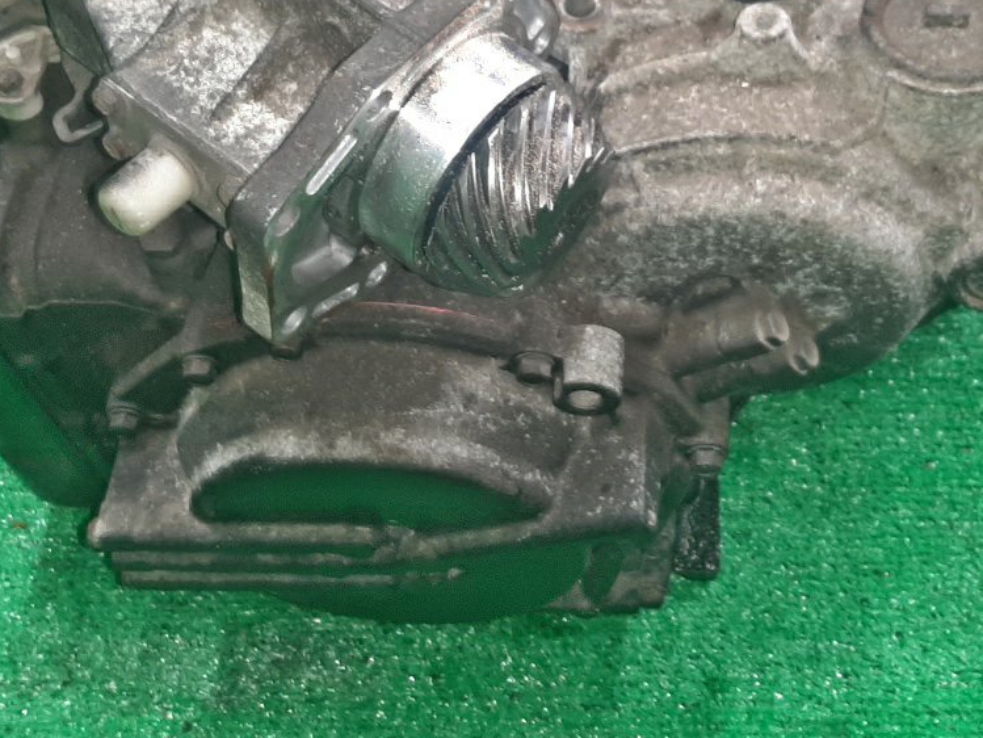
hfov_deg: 38.2
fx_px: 1420
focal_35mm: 50
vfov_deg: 28.6
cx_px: 458
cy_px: 165
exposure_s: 1/50
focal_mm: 3.93
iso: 126
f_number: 1.7
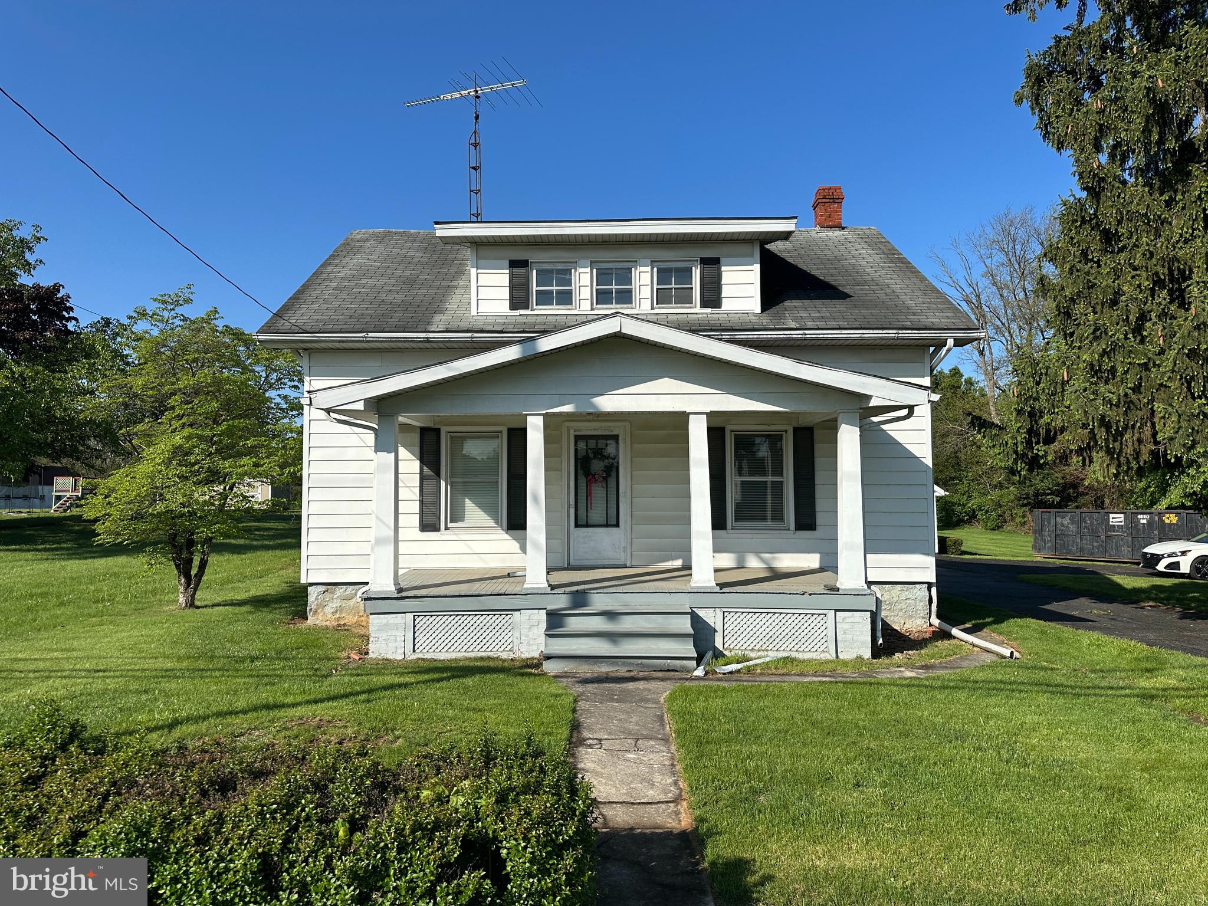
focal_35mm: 24
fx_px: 838
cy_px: 453
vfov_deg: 56.8
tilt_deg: +2.5
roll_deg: +0.2
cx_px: 604
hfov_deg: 71.6
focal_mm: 6.86
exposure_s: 1/5525
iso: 80
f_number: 1.78
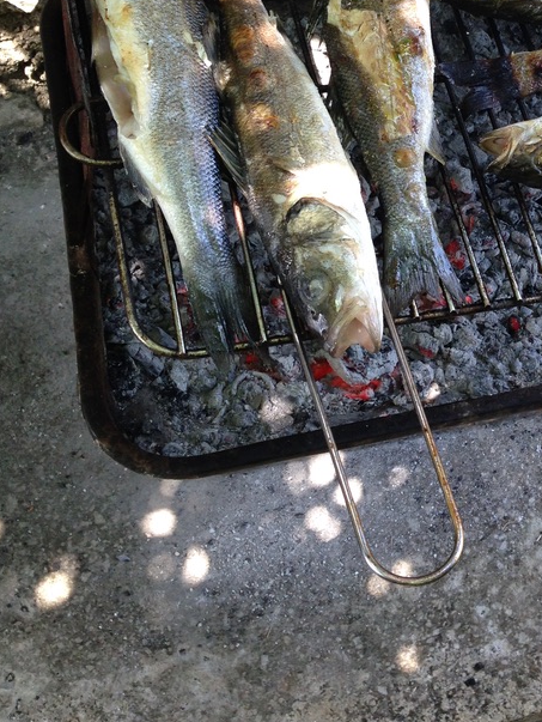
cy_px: 212
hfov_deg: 25.5
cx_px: 455
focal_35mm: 56
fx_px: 1168
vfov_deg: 33.9
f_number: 2.4
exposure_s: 1/120
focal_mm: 4.12
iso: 80
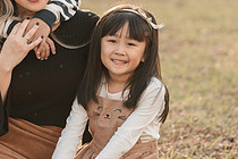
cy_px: 26
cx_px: 46
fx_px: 1553
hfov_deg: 8.7
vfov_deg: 5.8
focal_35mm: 235
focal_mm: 85
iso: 100
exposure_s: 1/640
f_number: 2
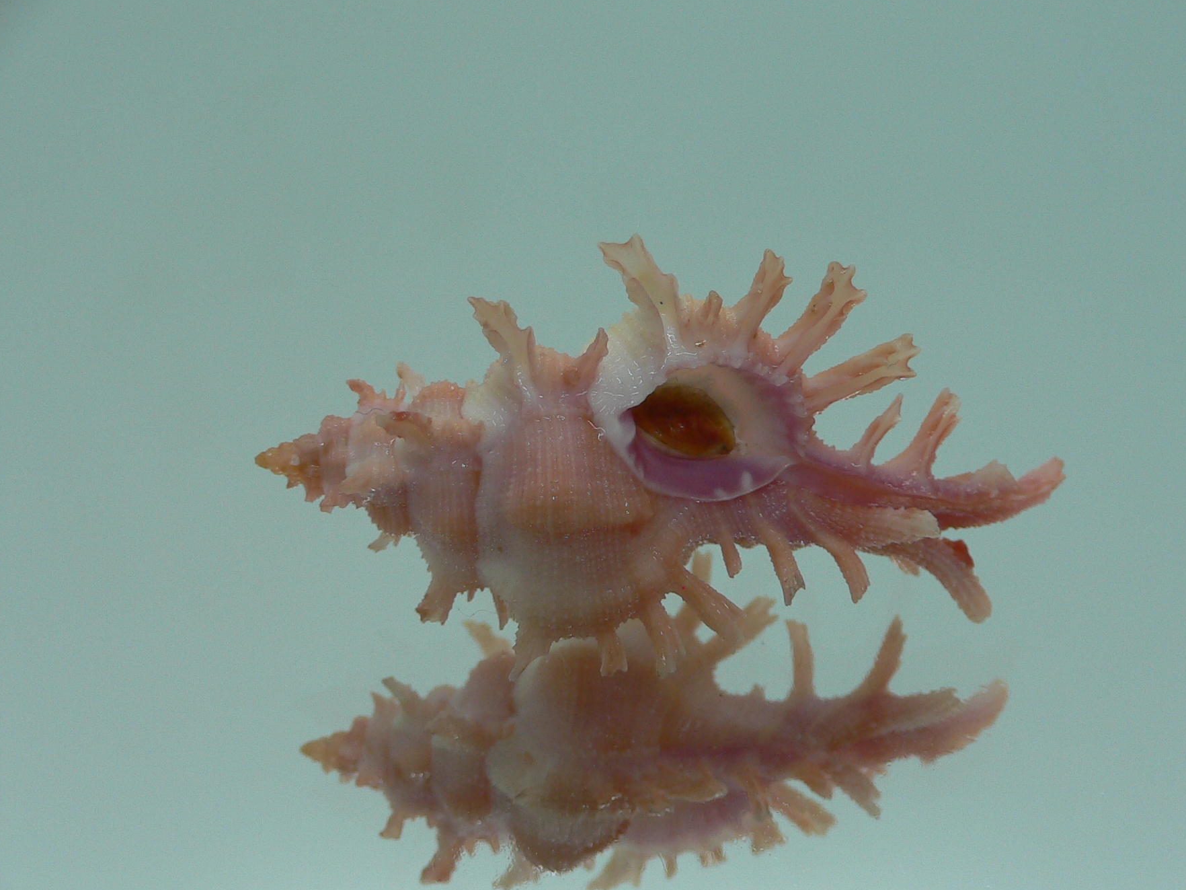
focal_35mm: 40
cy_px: 488
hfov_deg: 46.8
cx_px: 608
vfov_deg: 35.9
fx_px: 1370
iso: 80
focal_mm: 4.6
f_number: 2.8
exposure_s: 1/60
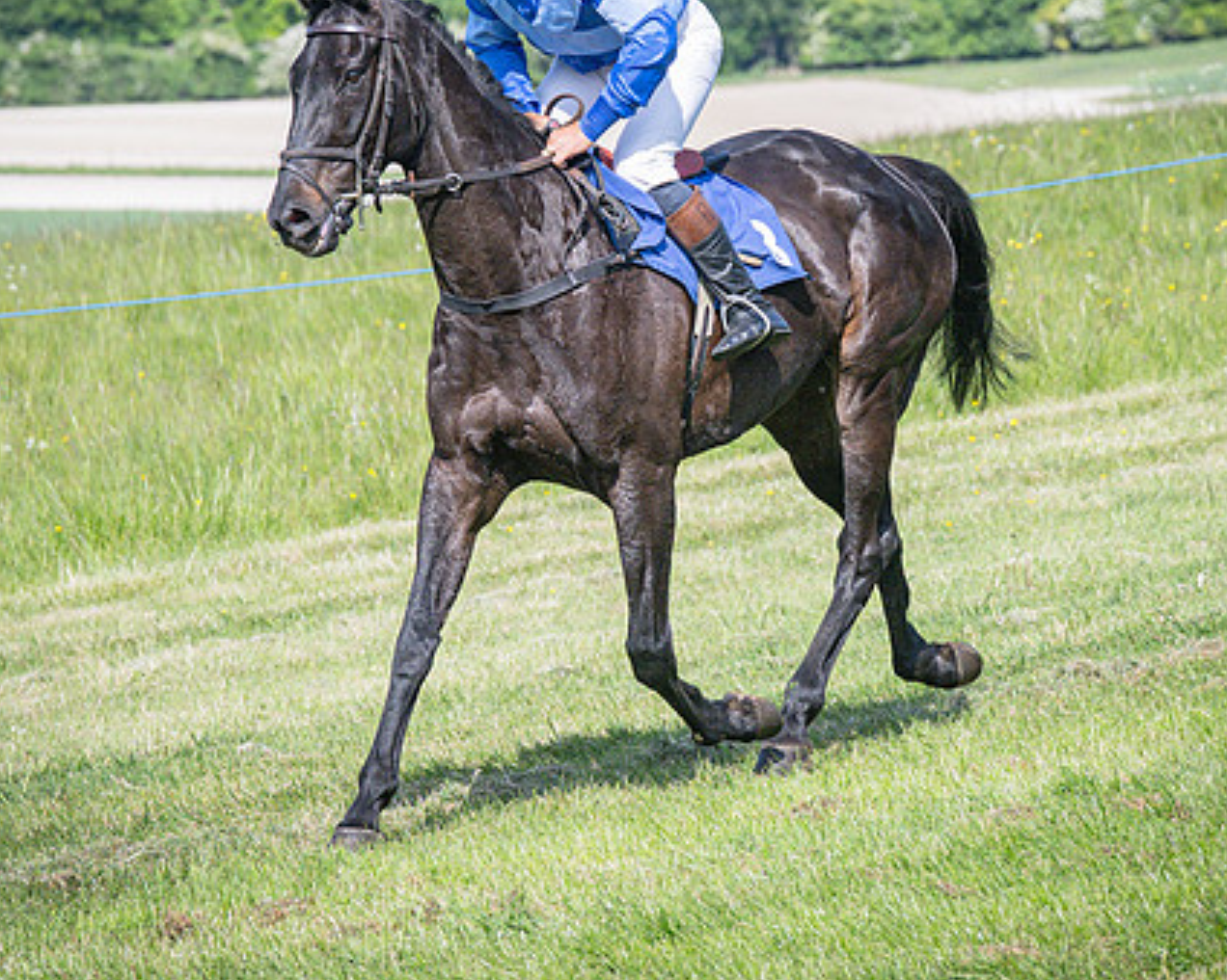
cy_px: 376
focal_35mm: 261
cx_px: 425
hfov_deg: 7.4
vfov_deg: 5.9
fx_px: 9476
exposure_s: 1/3200
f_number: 4
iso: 400
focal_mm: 93
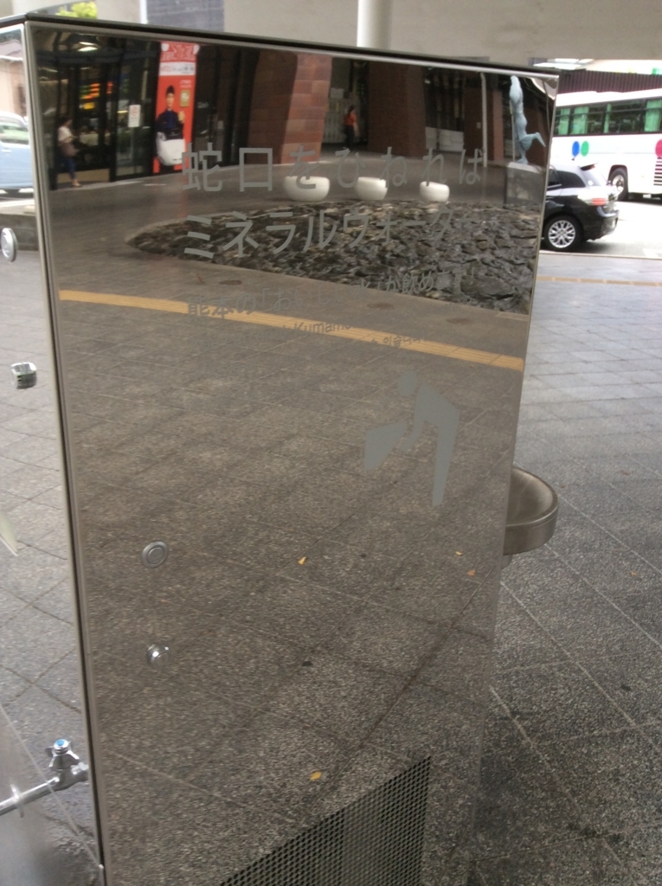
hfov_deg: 44.1
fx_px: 818
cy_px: 443
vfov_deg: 56.9
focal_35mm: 32
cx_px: 331
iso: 40
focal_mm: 3.3
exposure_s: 1/40
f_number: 2.4
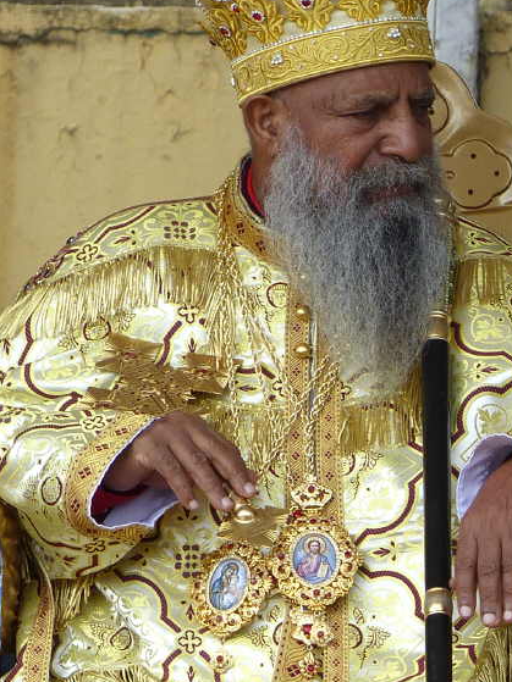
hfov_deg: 4.7
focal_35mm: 313
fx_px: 6175
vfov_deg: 6.3
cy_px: 377
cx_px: 319
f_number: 4
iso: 100
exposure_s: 1/400
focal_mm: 31.5
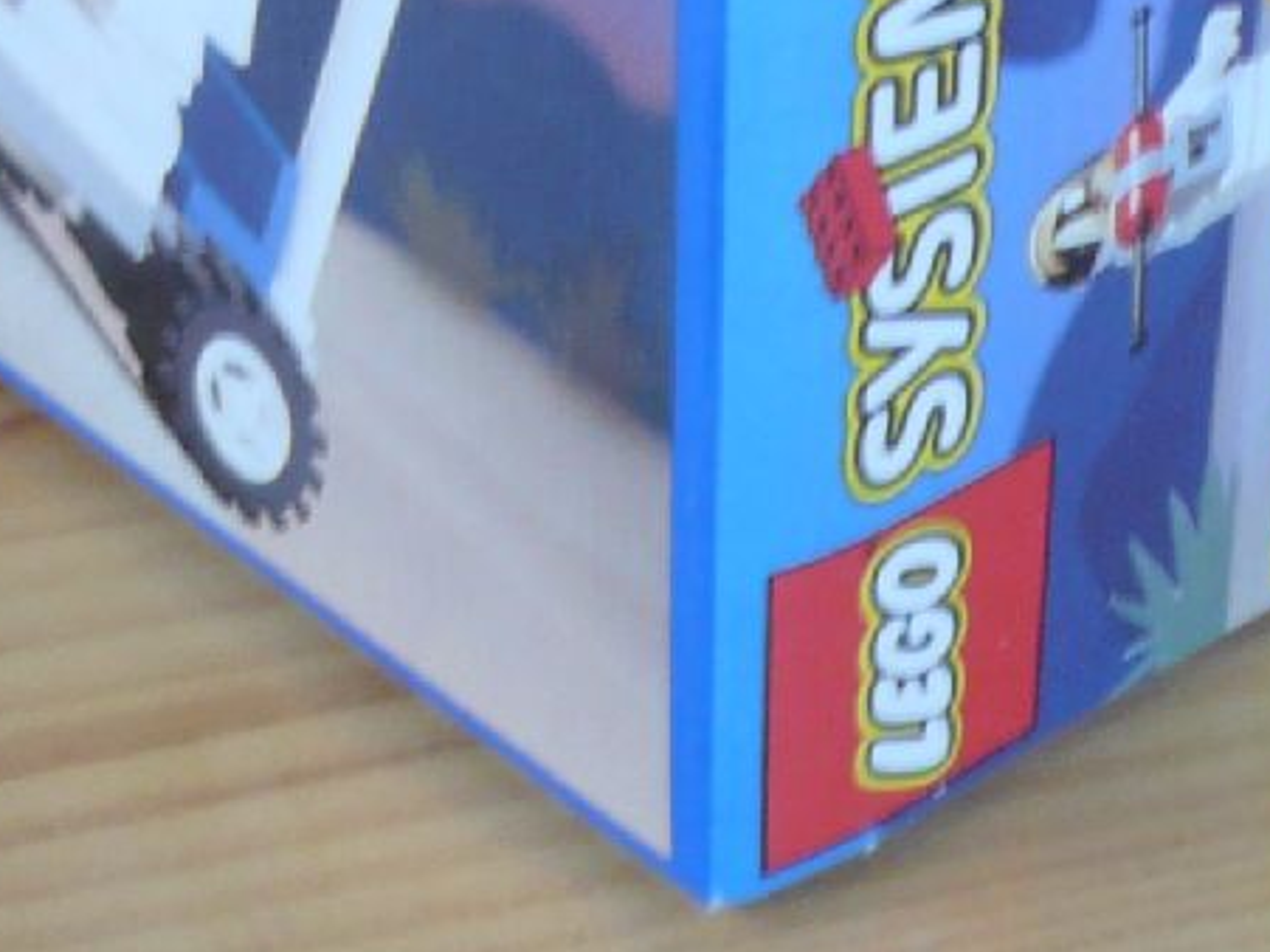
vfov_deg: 9.4
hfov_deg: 12.9
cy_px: -453
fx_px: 5612
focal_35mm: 153
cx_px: 750
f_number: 2.8
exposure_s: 1/25
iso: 100
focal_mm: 5.8
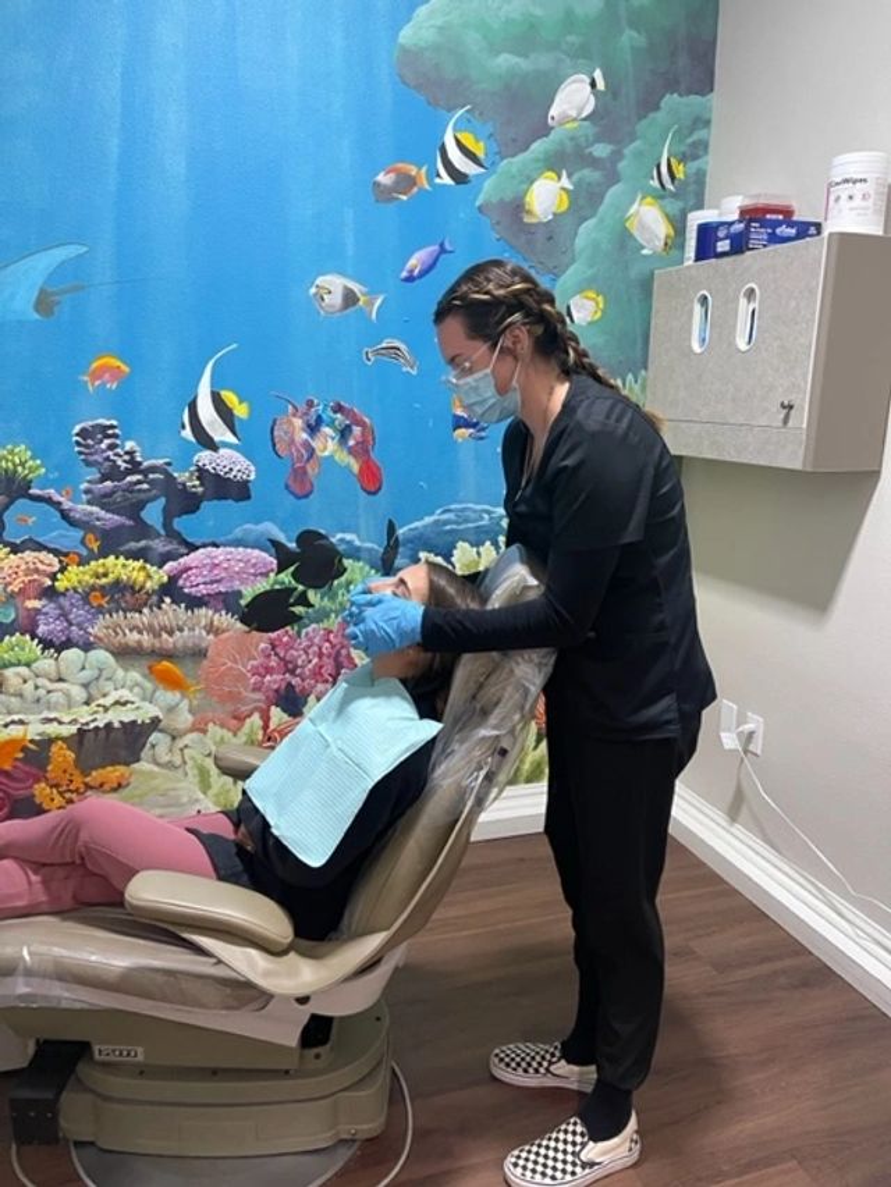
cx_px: 446
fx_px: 892
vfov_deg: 67.3
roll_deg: -0.8
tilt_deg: -12.9
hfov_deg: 53.1
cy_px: 594
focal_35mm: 26
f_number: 1.6
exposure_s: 1/40
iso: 400
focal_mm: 5.1
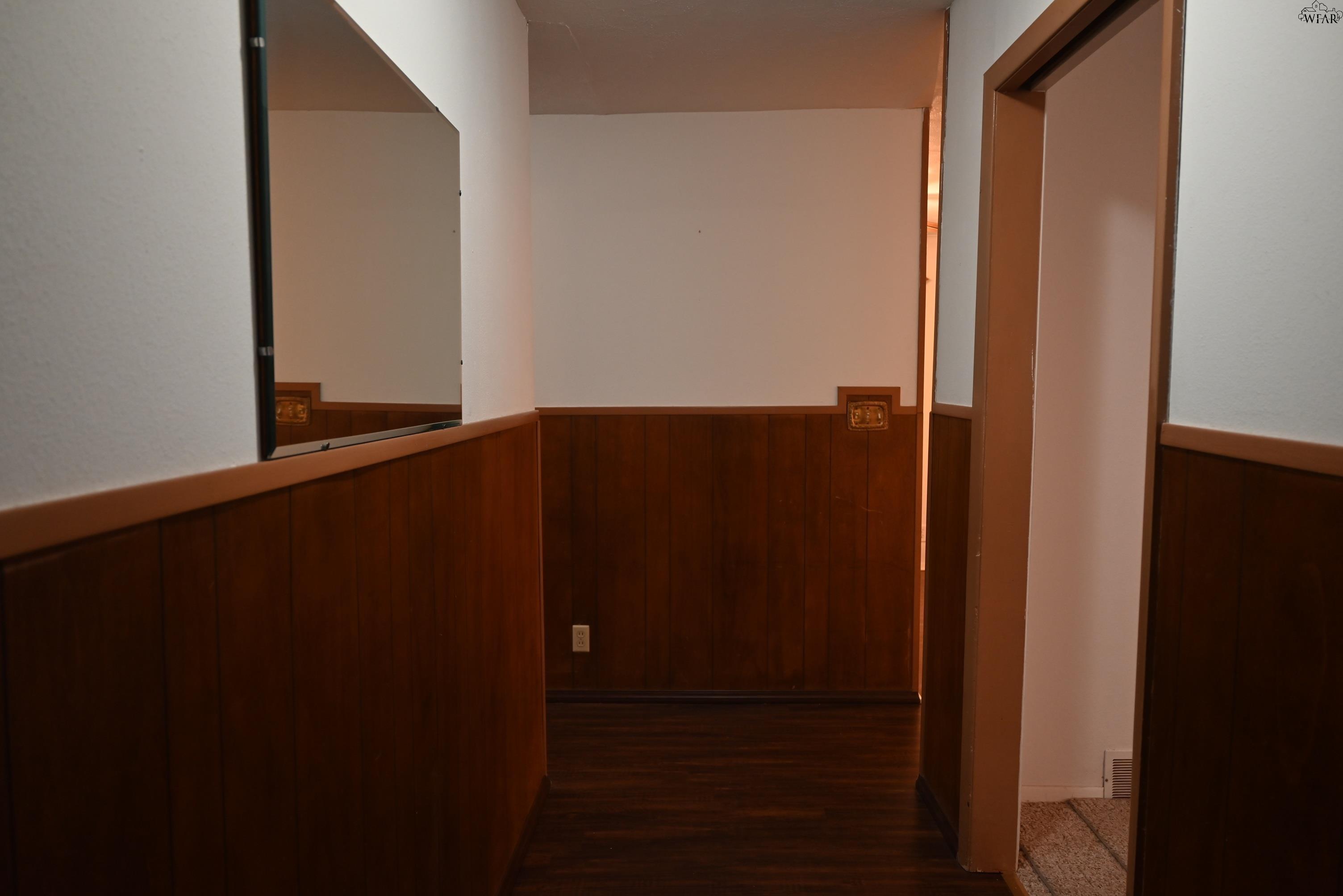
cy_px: 448
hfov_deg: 69.4
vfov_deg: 49.6
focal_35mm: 26
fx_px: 970
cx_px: 672
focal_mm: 26
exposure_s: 1/60
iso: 1000
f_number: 4.2
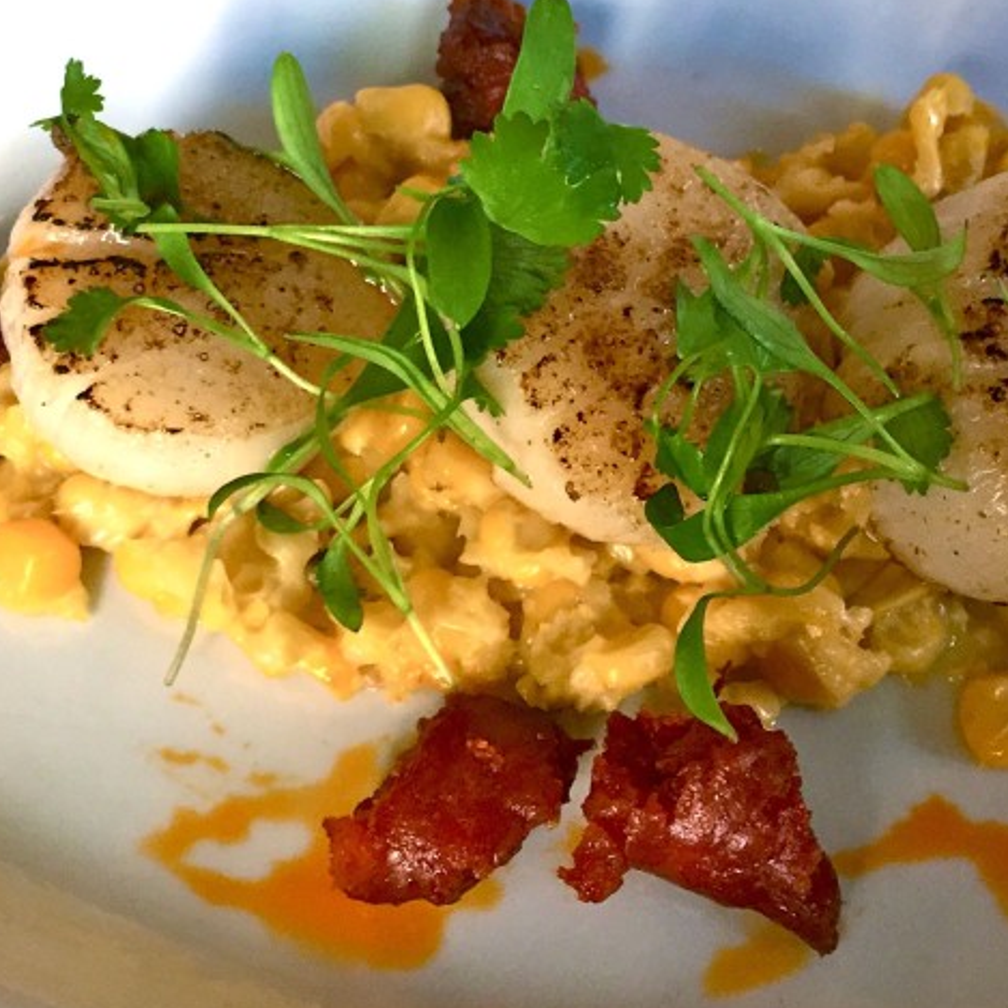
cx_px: 608
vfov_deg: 30.4
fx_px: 1845
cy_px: 365
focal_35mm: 56
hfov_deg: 30.5
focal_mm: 4.15
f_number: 2.2
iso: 100
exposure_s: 1/30
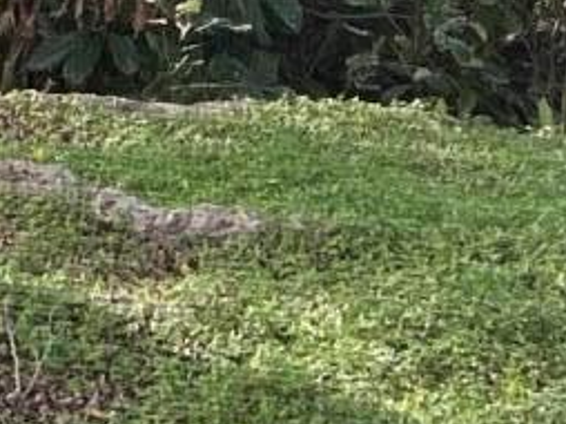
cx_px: -56
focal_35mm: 205
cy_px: -772
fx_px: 3349
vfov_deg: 6.7
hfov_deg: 9.6
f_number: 1.5
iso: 40
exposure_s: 1/239
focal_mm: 5.7
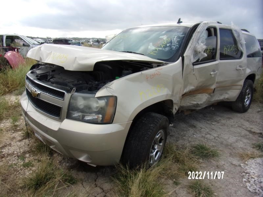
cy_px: 98
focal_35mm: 24
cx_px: 132
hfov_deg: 71.6
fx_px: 182
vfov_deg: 56.8
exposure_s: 1/550
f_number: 3.3
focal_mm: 4.3
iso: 80
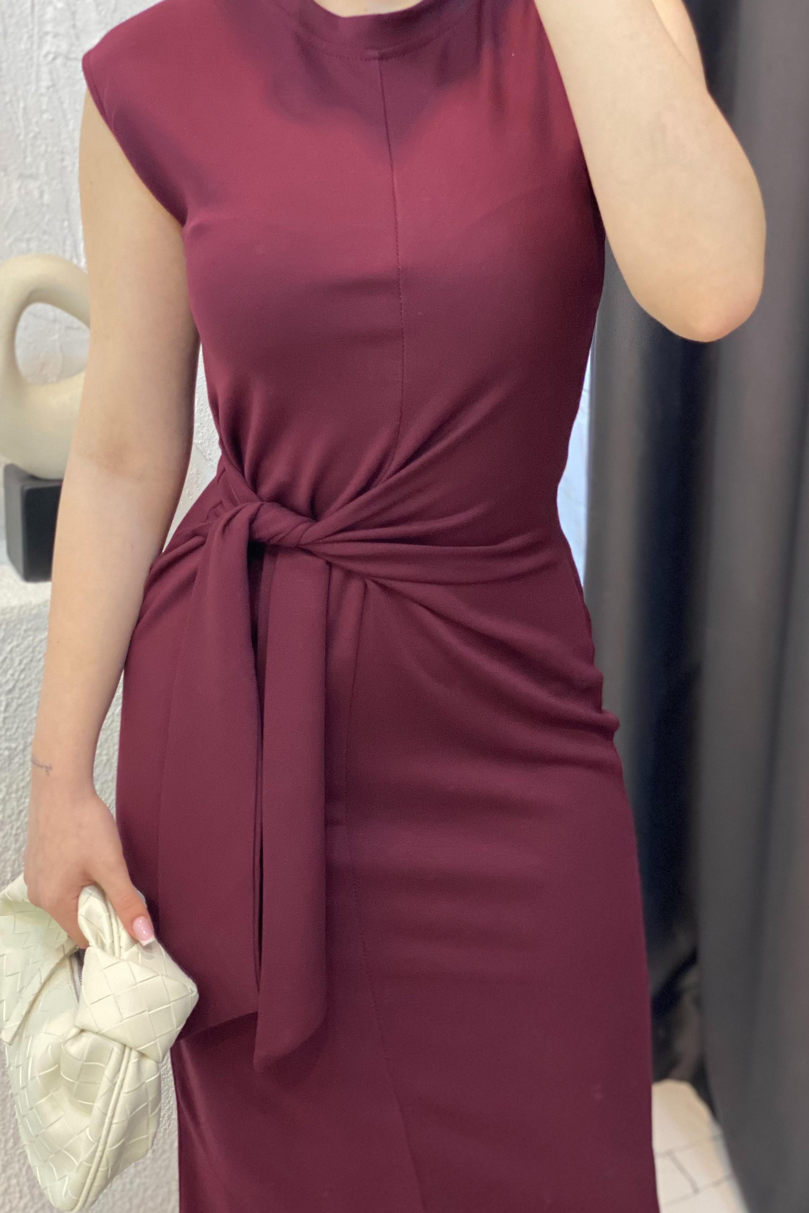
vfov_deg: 32.4
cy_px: 617
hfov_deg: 21.9
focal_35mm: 62
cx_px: 342
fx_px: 2090
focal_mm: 6
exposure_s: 1/100
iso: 250
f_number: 2
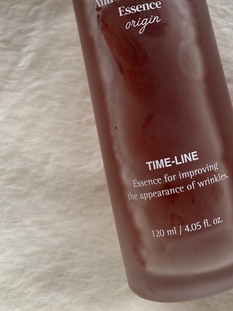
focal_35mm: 44
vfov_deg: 40.5
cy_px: 47
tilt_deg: -80.0
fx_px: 395
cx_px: 164
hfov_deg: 32.4
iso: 64
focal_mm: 4.25
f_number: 1.8
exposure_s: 1/122
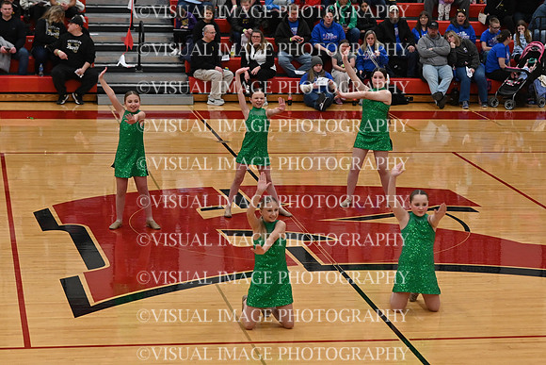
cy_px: 182
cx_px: 273
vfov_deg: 13.0
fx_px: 1593
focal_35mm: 105
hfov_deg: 19.5
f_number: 4
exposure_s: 1/400
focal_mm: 70
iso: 3200
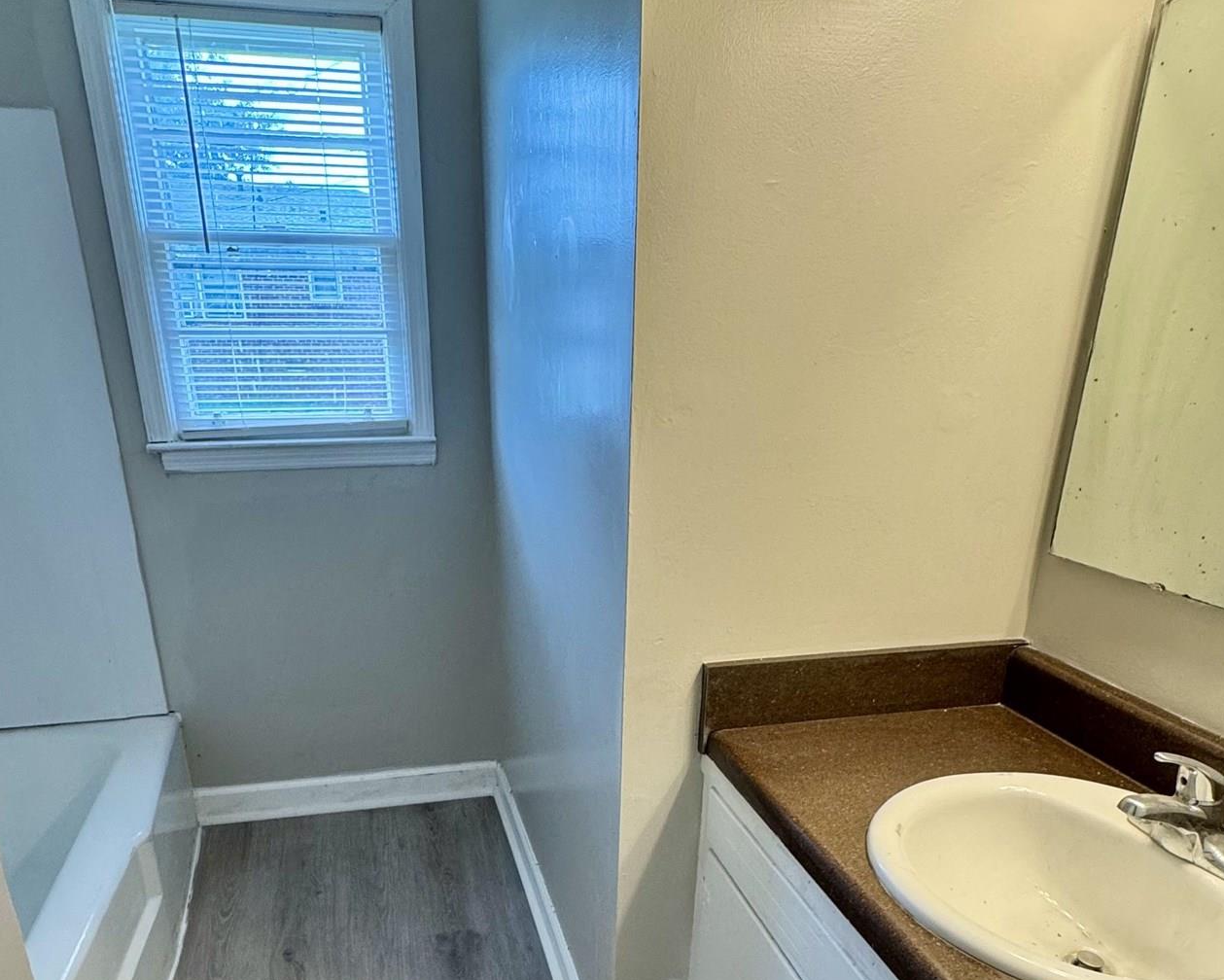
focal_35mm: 25
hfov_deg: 68.0
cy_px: 713
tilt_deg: -22.6
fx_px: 906
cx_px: 576
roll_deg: +0.5
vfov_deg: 54.6
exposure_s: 1/120
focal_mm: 2.22
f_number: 2.2
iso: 160
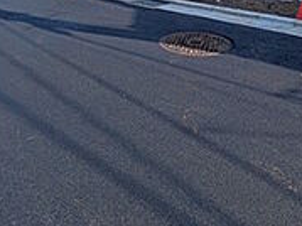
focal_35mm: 47
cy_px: -123
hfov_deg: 39.9
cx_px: 98
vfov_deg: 23.7
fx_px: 410
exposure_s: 1/1751
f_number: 2.2
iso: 48
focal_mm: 1.83
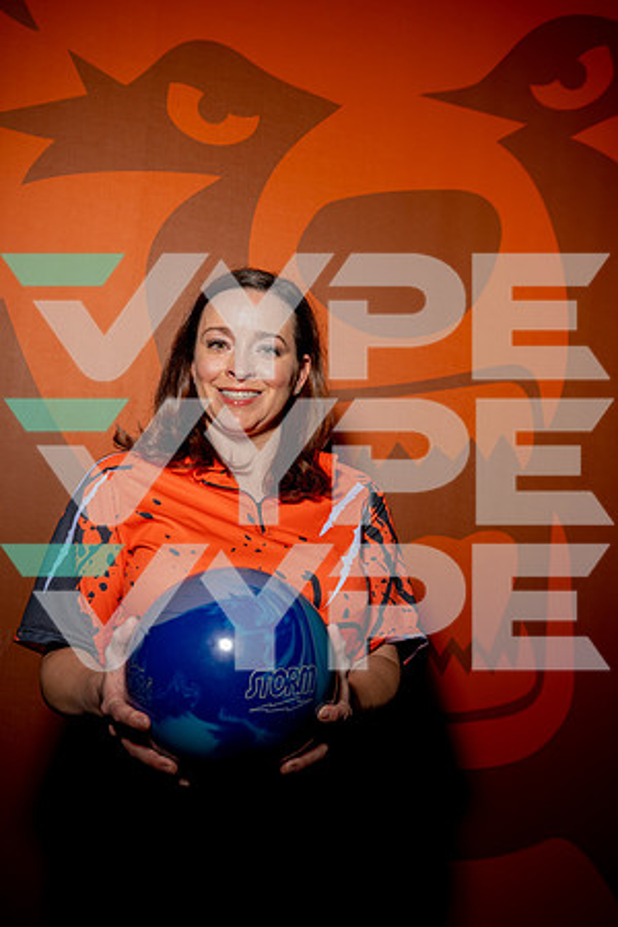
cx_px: 309
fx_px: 1004
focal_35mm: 39
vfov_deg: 49.6
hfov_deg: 34.2
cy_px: 464
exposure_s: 1/250
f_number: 5.6
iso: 100
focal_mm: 39
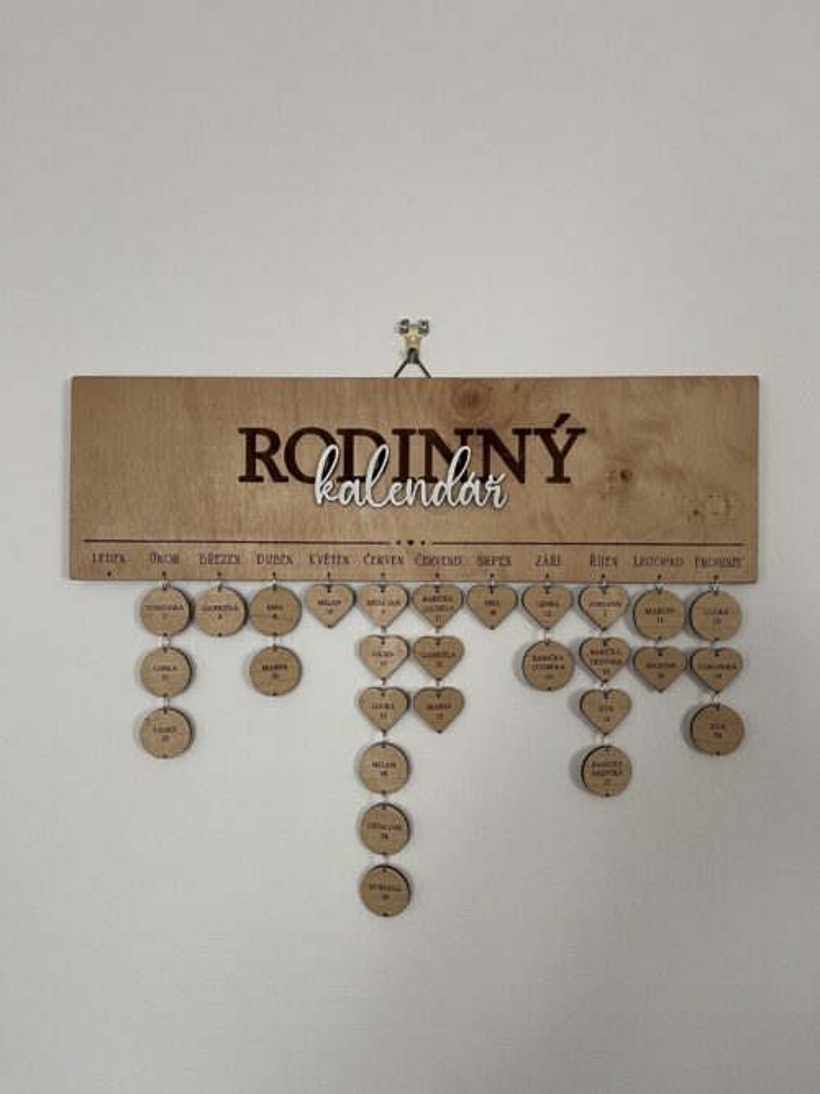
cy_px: 547
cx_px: 410
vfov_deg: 67.3
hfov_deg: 53.0
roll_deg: +0.6
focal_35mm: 26
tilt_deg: +1.0
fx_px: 821
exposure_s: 1/60
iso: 160
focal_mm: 5.1
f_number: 1.6
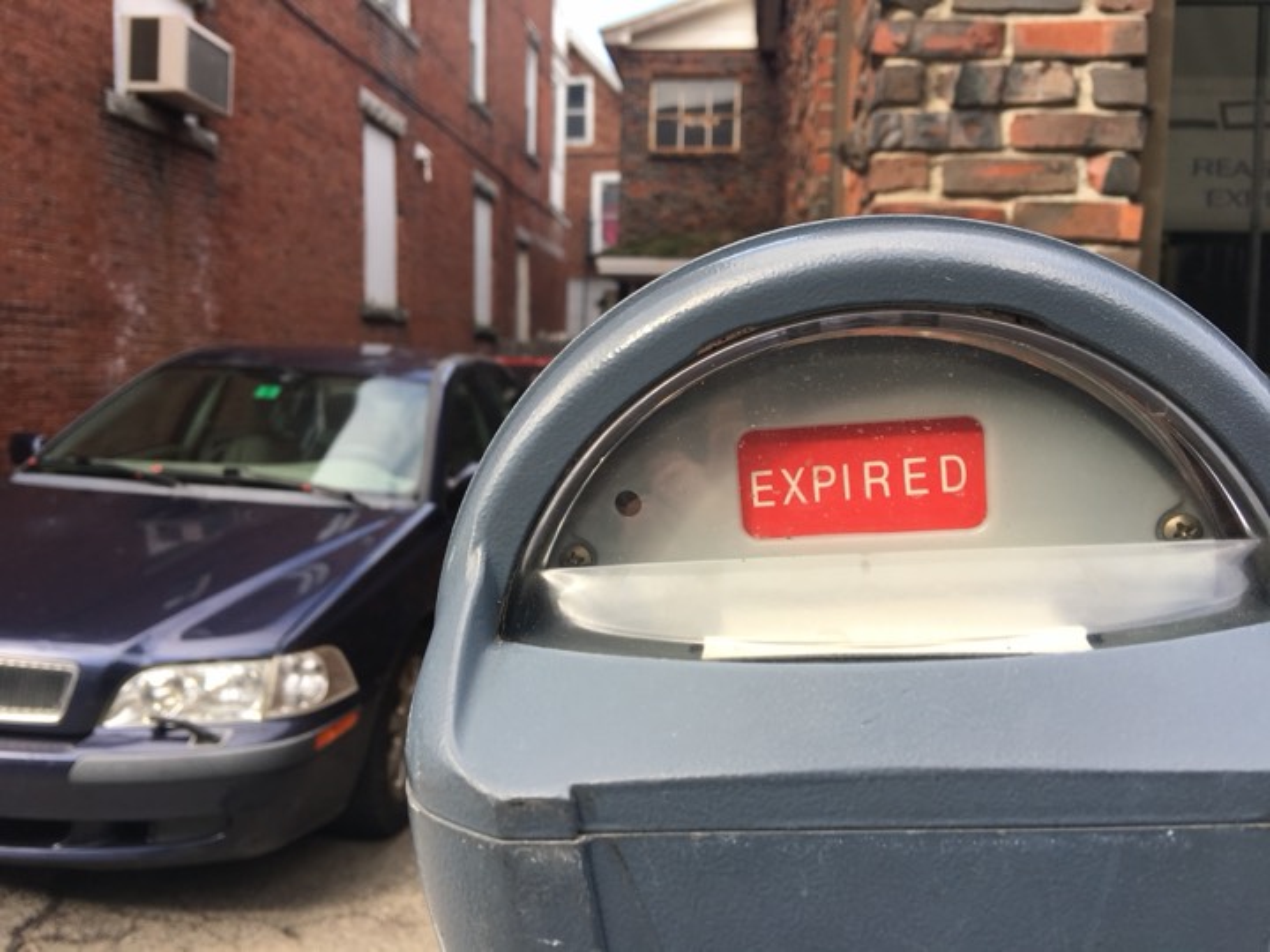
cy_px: 476
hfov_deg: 61.7
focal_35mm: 29
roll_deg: -1.5
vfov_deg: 48.2
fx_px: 1064
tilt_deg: -5.0
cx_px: 635
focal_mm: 4.15
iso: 25
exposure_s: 1/220
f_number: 2.2
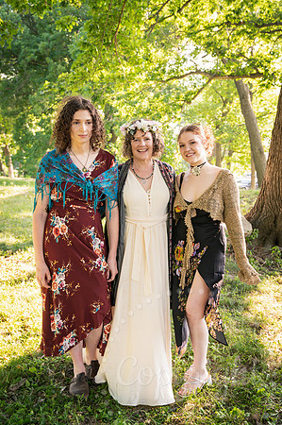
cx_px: 141
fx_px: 530
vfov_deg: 43.6
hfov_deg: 29.8
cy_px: 212
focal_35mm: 45
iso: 1000
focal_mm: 45
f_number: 5
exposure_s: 1/320
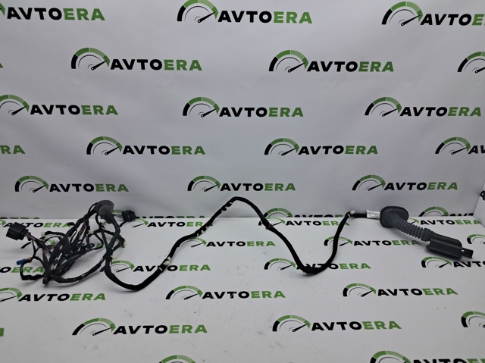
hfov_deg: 65.4
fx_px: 378
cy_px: 182
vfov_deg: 51.3
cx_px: 242
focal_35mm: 27
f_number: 1.8
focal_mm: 4
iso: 50
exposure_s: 1/100
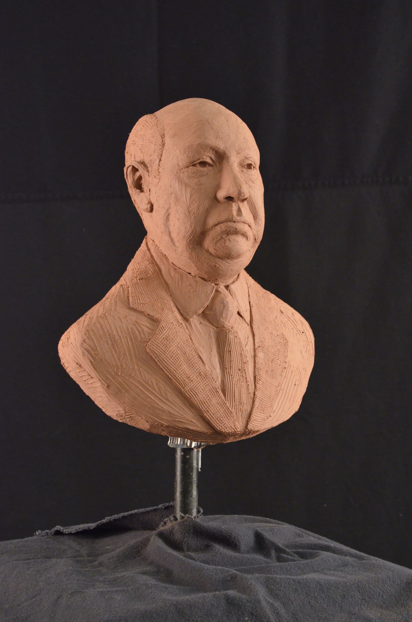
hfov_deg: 18.1
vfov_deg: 27.0
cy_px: 311
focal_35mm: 75
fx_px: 1293
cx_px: 206
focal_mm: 50
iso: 2800
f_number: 8
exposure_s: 1/30
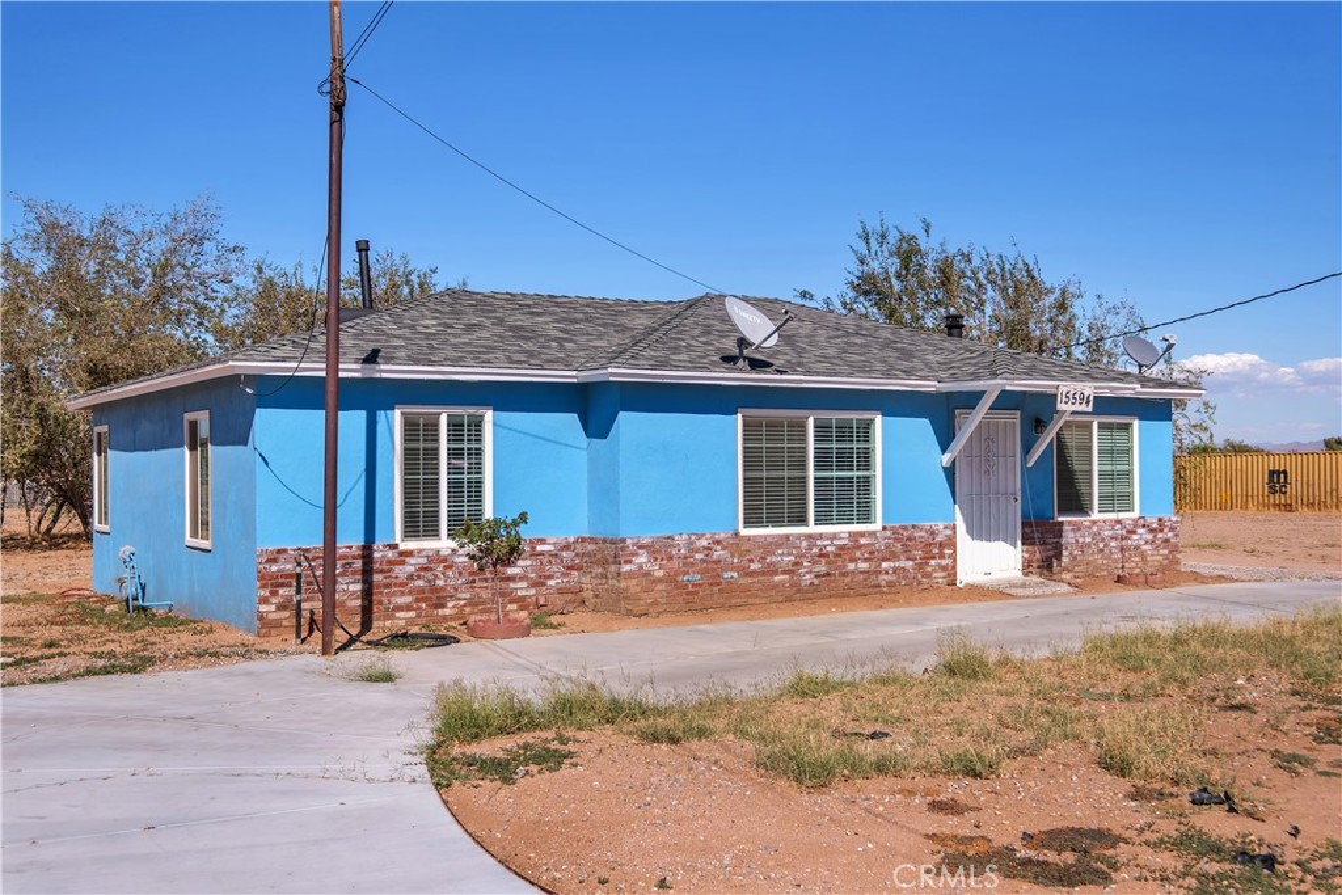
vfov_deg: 36.9
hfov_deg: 53.1
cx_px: 671
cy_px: 448
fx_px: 1342
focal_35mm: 36
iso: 160
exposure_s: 1/2000
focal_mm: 24
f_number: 7.1
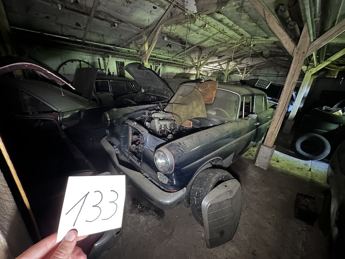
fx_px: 140
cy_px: 130
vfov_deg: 85.7
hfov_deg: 102.1
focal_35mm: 14
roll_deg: -3.7
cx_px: 172
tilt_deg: -20.0
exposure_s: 1/8
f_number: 2.2
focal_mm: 2.22
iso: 1000
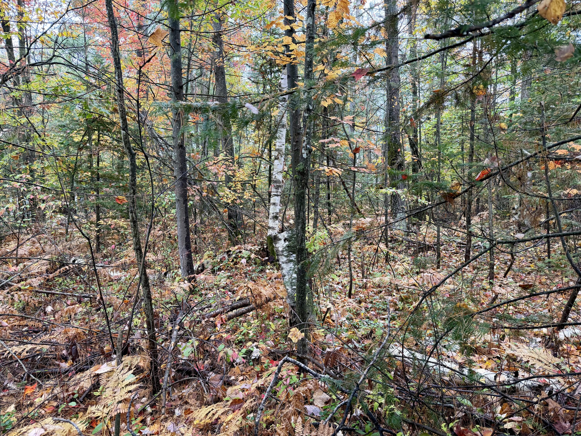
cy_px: 218
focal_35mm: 24
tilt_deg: -2.9
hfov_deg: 71.6
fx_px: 403
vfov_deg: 56.8
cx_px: 290
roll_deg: +1.6
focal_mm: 6.76
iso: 200
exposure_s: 1/121
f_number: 1.78
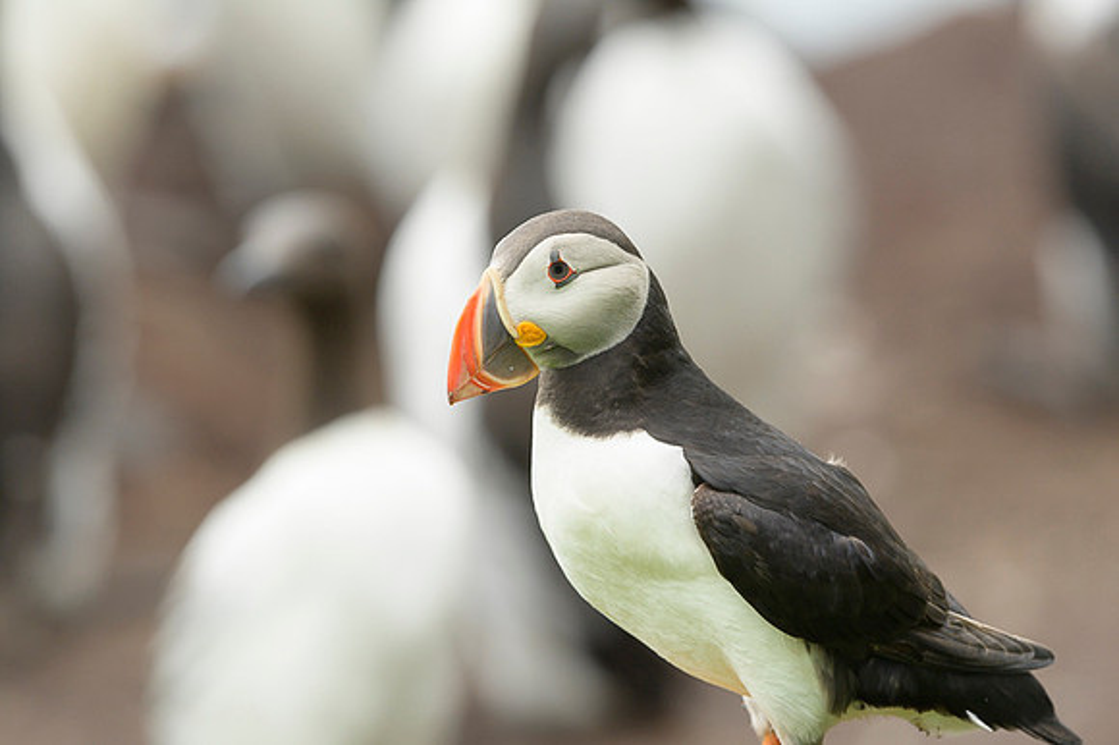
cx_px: 560
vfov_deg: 2.7
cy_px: 372
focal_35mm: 500
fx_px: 15532
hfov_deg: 4.1
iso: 800
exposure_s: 1/320
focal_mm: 500
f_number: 5.6
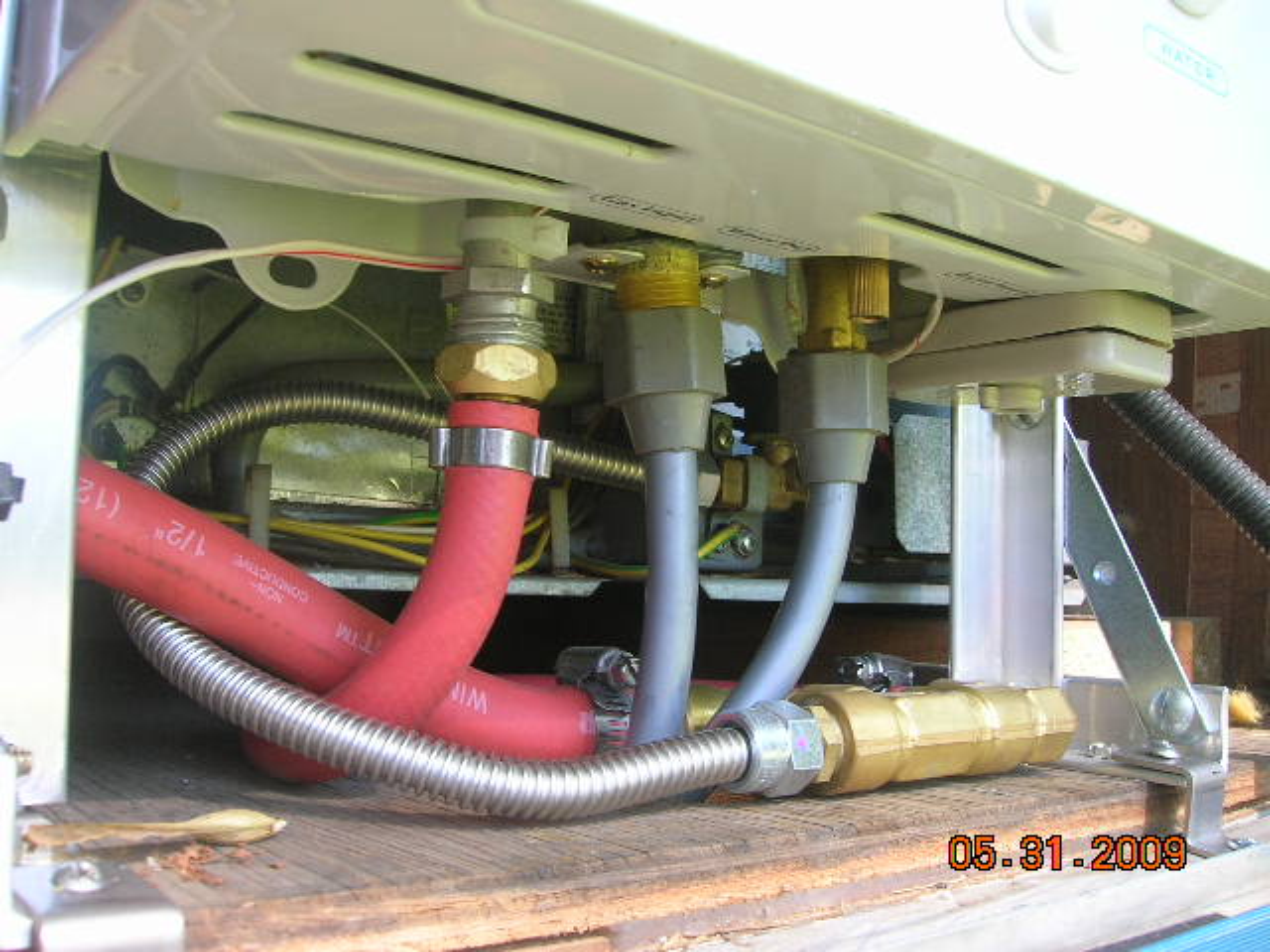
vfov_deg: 41.8
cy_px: 476
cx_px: 635
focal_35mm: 34
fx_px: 1247
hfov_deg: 54.0
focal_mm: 5.7
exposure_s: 1/22.6
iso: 50
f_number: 4.9
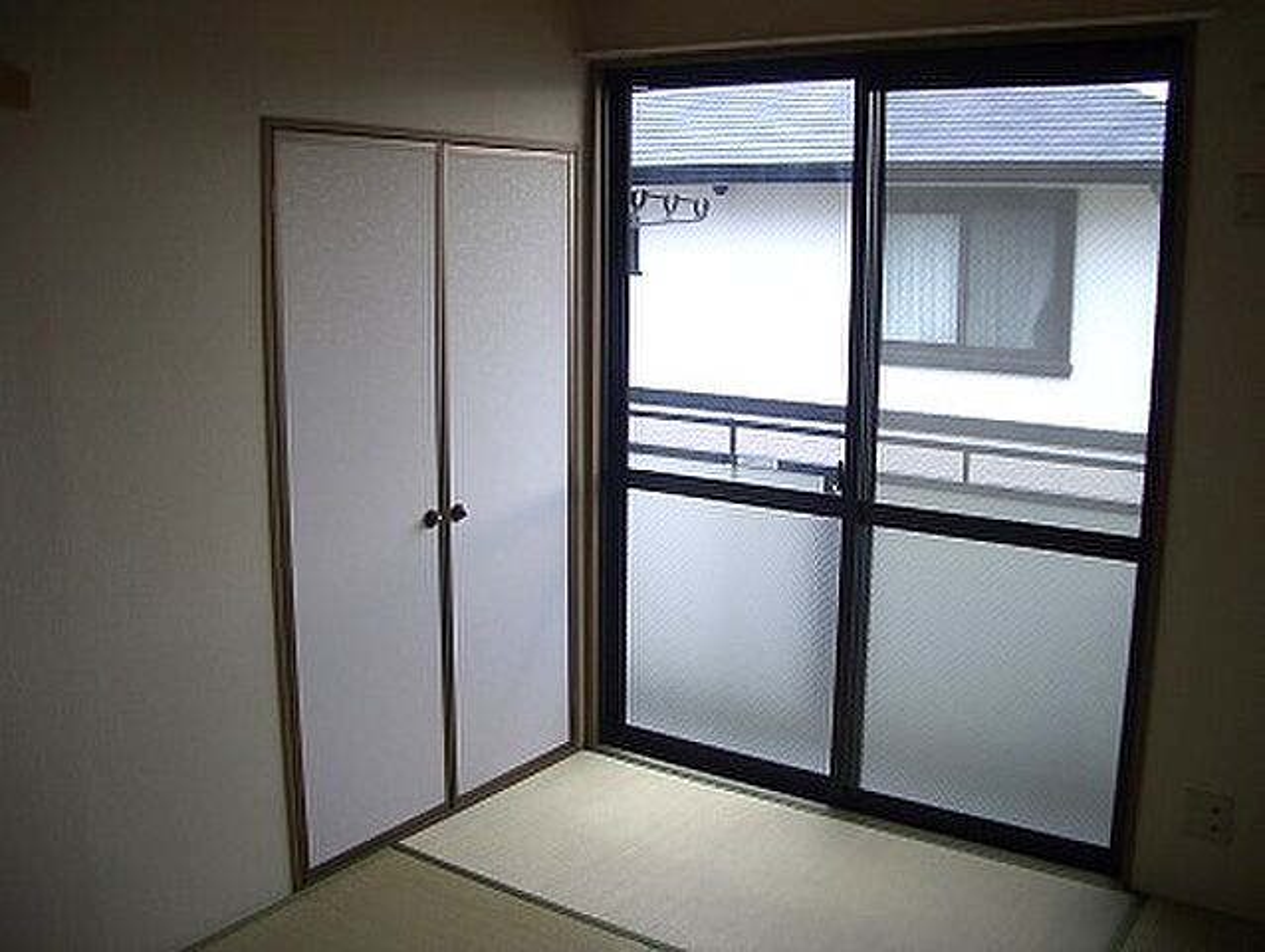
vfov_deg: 40.8
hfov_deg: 52.6
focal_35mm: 35
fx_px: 1280
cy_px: 476
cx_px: 632
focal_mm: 5.8
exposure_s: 1/125
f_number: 2.6
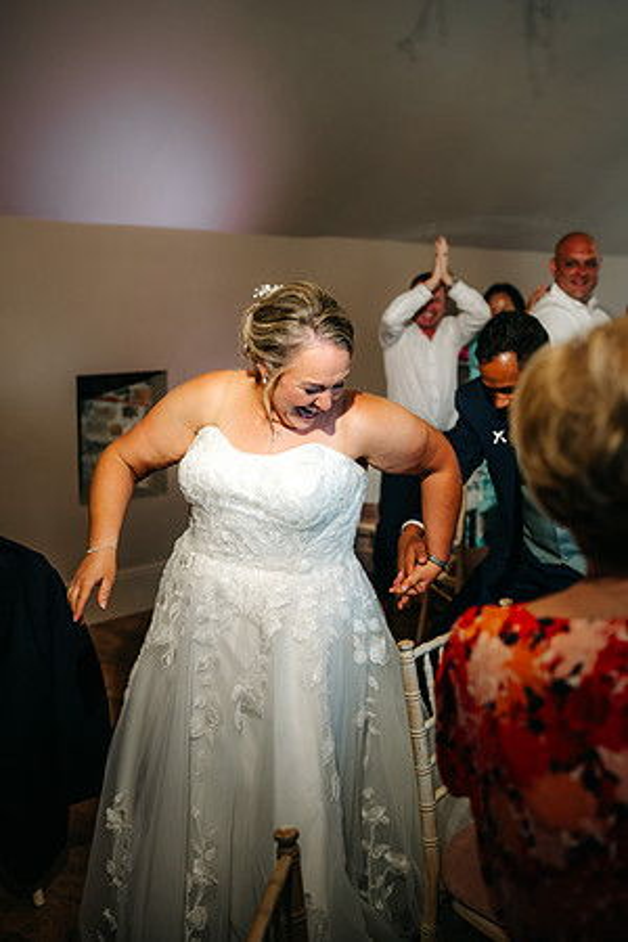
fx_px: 916
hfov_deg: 37.9
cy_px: 471
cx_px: 314
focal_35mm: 35
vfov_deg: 54.4
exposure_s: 1/200
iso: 640
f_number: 2.5
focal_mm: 35
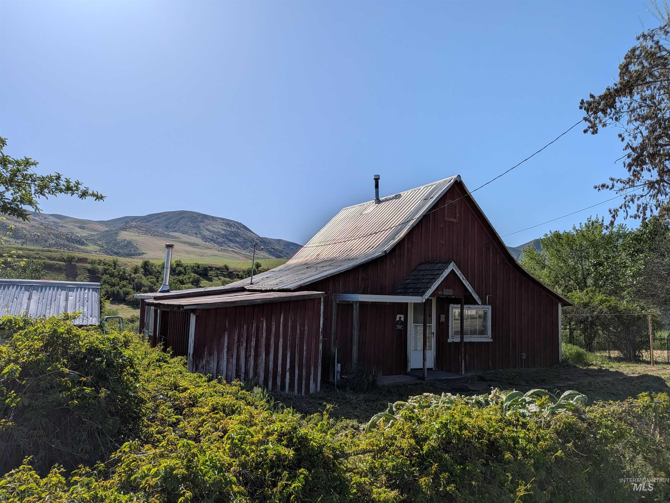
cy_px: 252
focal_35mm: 24
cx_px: 335
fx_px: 465
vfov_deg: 56.8
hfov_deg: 71.6
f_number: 1.7
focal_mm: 4.53
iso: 28
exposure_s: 1/17544
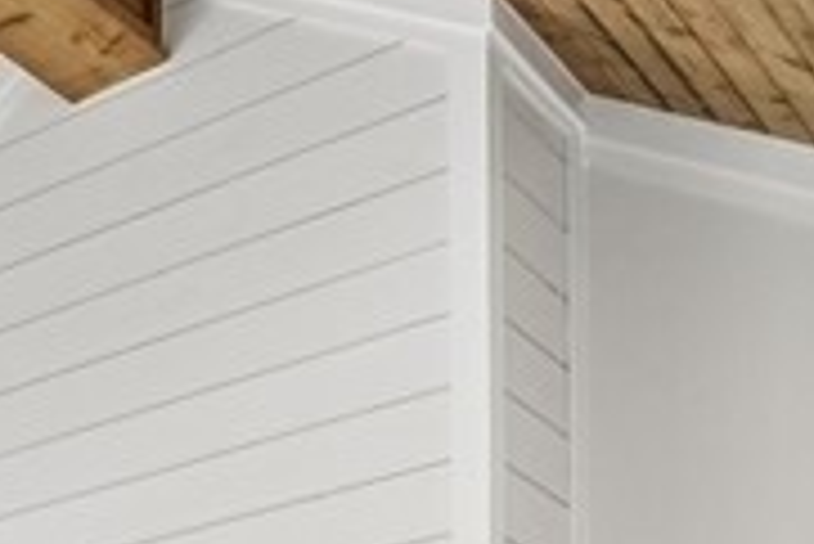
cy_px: 1248
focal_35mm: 84
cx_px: -531
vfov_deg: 13.0
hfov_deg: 19.7
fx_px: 1901
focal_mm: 14
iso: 400
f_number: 8
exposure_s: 1/50
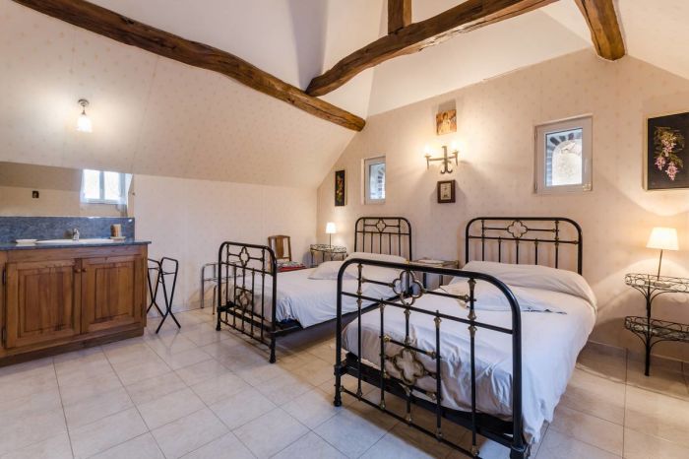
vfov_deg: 77.3
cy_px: 230
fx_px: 287
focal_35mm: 15
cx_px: 344
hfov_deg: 100.4
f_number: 9
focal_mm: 10
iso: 400
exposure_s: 1/3
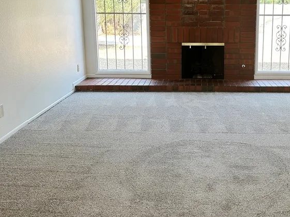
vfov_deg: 32.5
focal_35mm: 44
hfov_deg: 42.2
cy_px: 67
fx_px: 369
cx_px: 199
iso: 80
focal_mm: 6.86
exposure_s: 1/220
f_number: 1.78
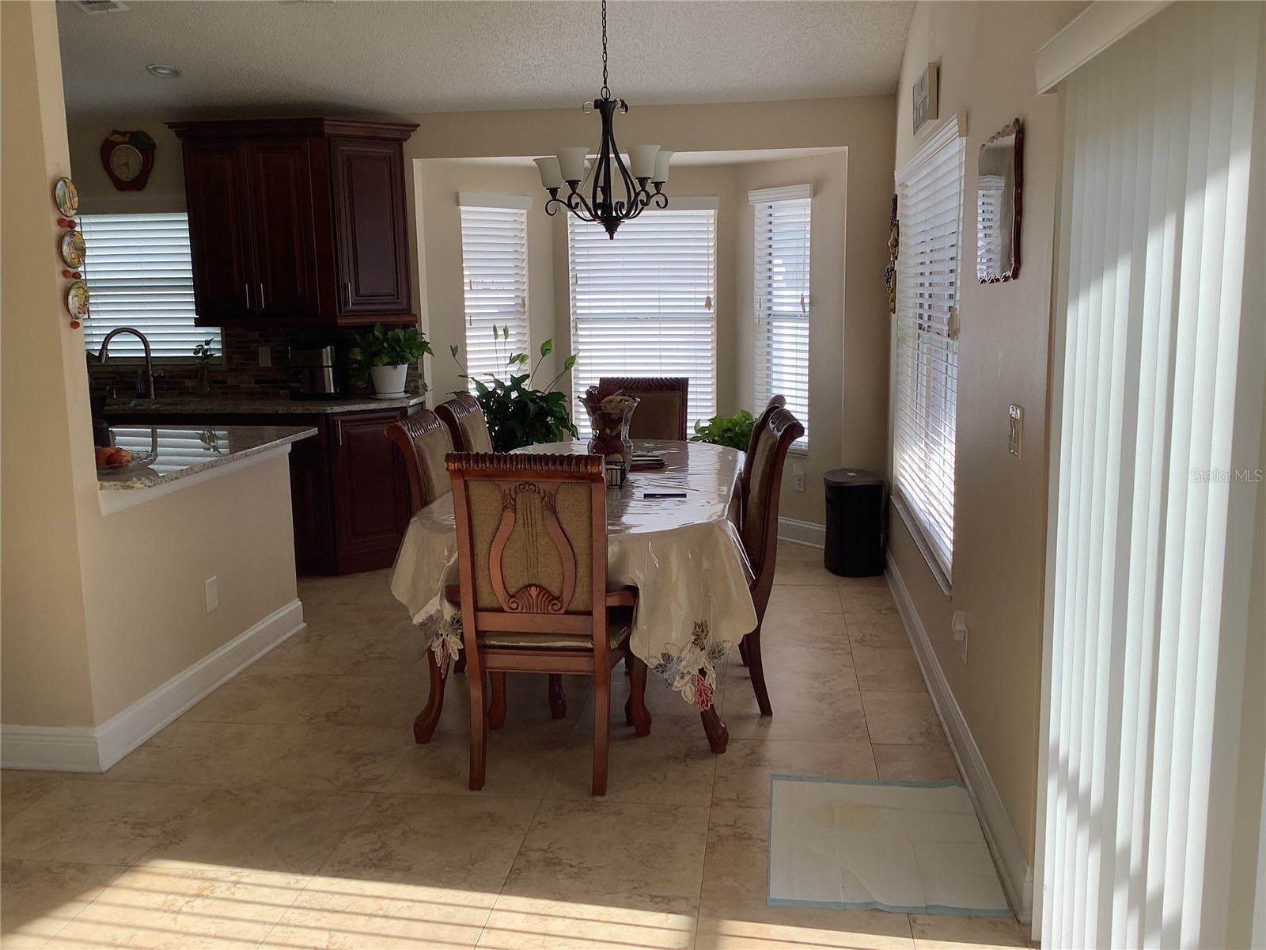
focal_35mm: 31
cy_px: 475
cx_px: 633
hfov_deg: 58.4
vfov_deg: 45.4
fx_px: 1134
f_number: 2.4
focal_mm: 3.3
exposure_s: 1/100
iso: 25
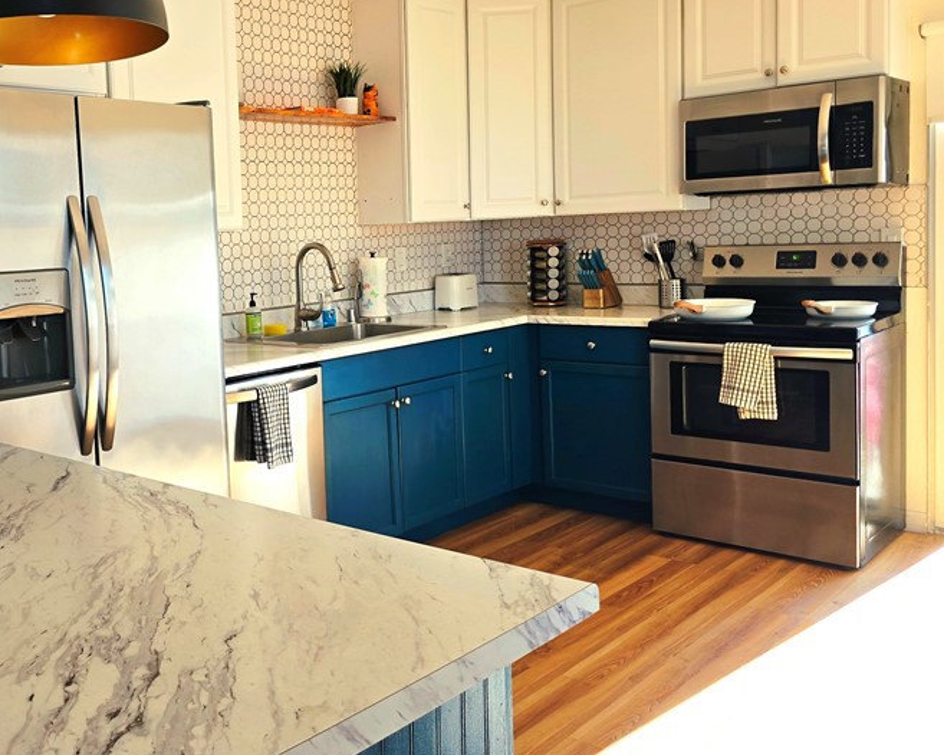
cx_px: 218
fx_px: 977
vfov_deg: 42.0
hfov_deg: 49.2
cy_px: 302
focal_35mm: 35
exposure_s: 1/182
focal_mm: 6.3
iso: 25
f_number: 1.7
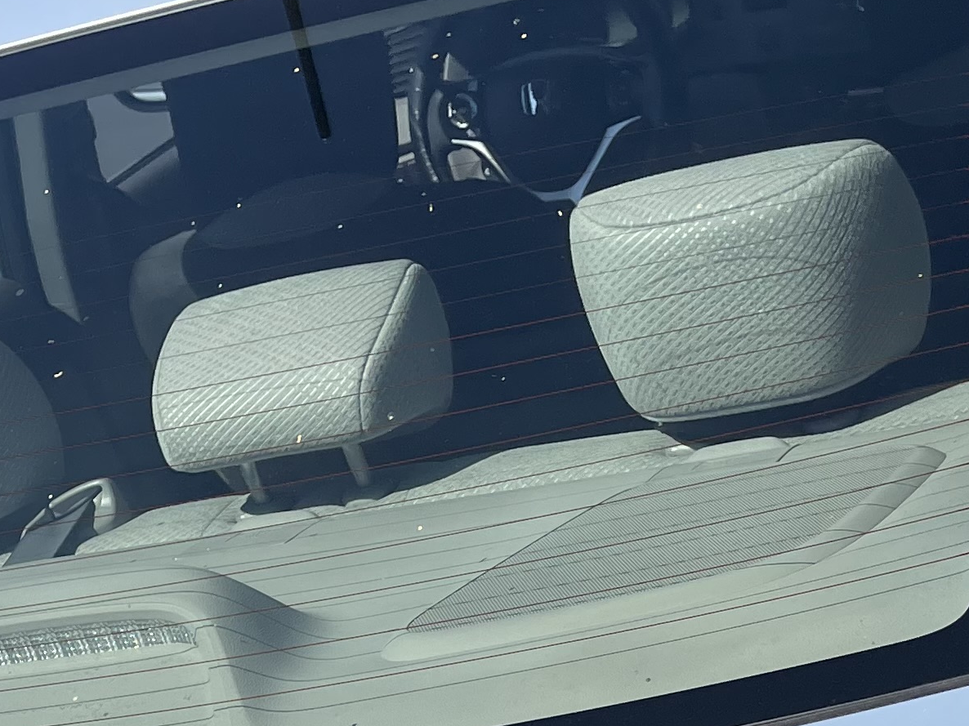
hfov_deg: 23.0
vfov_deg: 15.4
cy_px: 1223
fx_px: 2379
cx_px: 505
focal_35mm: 85
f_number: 1.6
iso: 32
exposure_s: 1/5618
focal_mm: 5.1
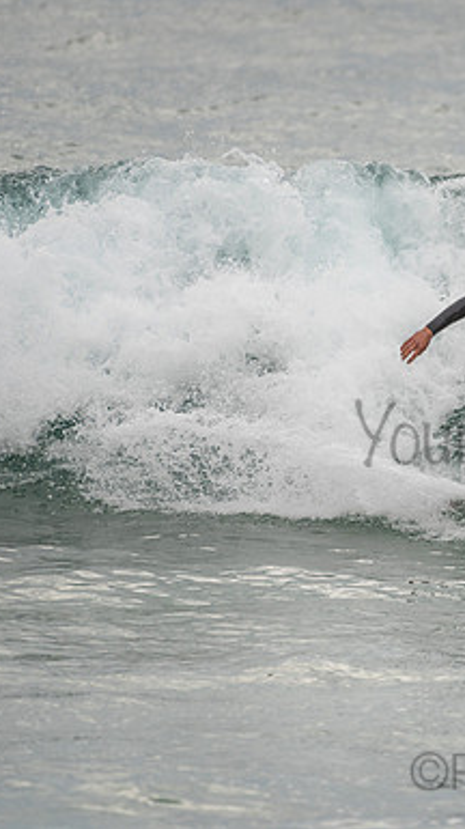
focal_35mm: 790
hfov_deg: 1.5
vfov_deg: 2.7
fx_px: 17351
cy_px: 414
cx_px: 577
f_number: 5.6
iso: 280
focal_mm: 500
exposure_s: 1/2000
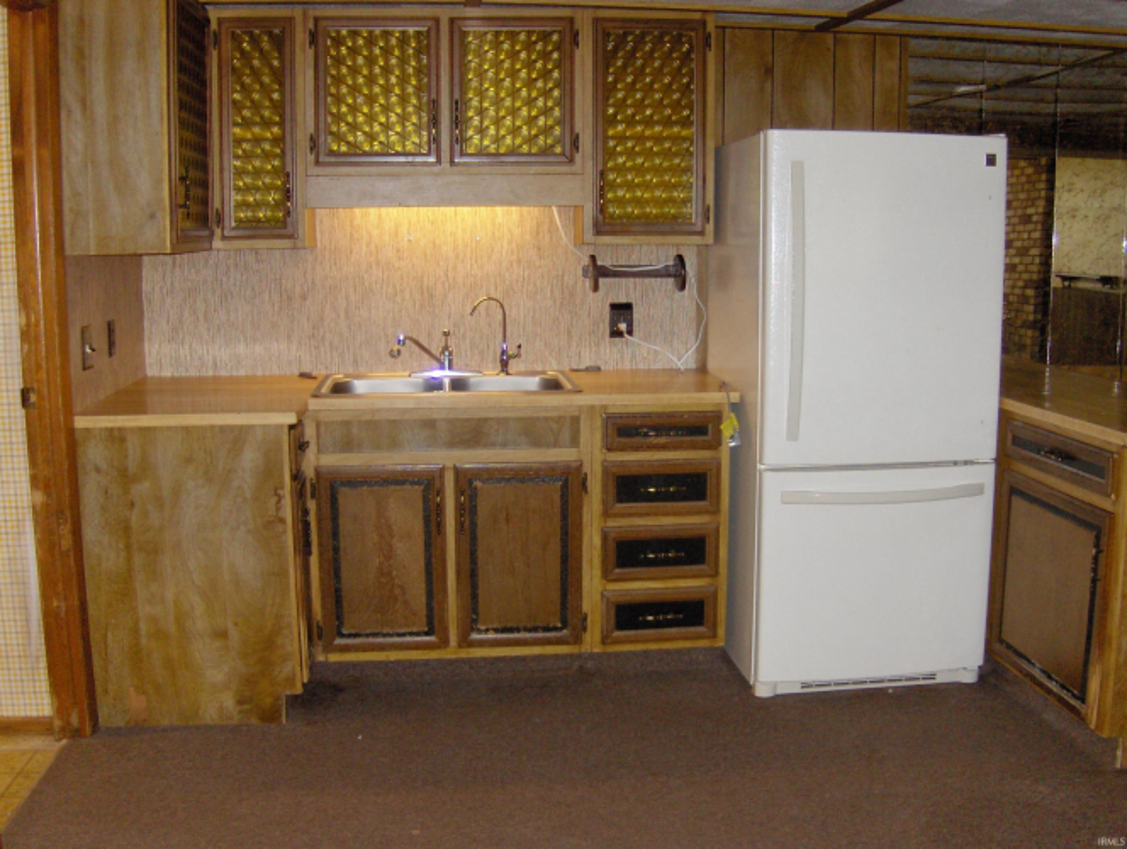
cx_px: 564
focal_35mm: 35
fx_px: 1141
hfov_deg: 52.6
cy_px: 424
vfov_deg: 40.8
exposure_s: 1/60
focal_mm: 7.5
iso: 100
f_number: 2.8
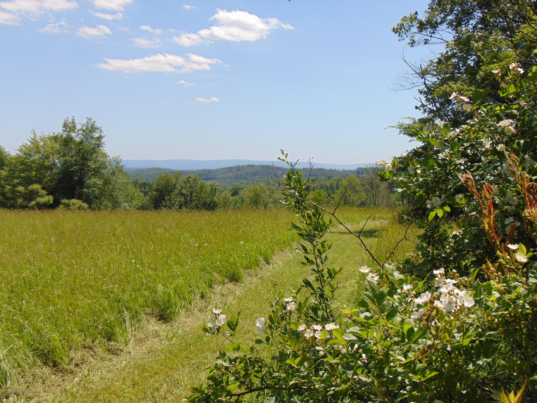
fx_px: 652
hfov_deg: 44.8
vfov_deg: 34.3
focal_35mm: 42
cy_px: 202
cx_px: 268
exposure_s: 1/200
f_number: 8.7
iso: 80
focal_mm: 7.6
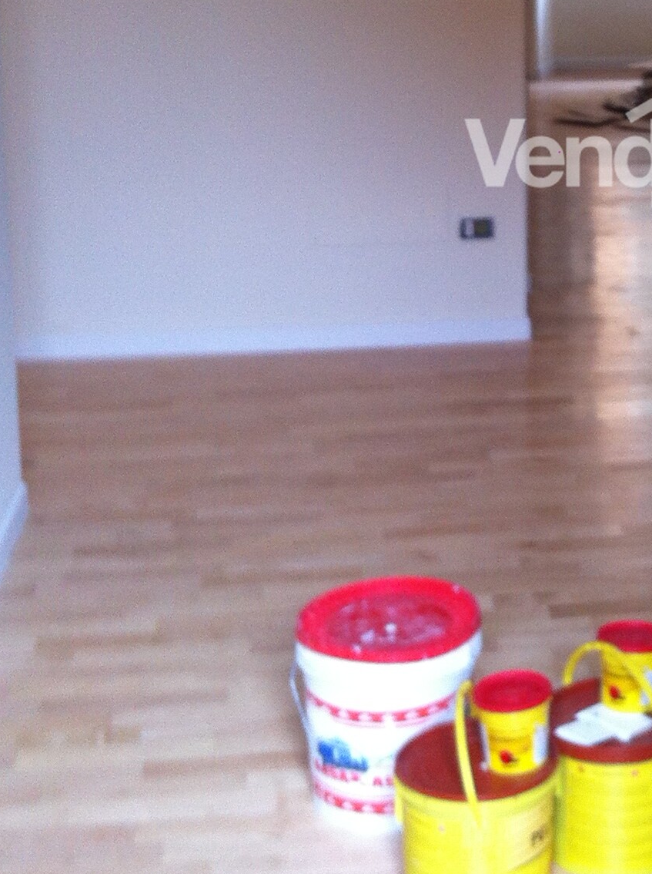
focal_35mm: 80
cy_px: 143
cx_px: 687
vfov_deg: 24.0
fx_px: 2014
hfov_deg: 17.8
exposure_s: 1/15
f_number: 2.8
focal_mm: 3.85
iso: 80
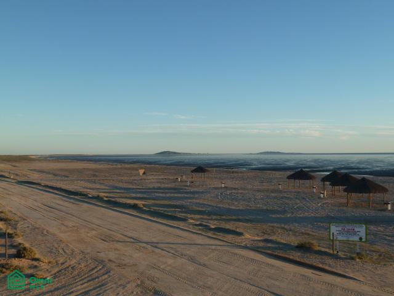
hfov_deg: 50.1
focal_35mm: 37
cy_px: 148
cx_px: 197
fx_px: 421
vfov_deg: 38.7
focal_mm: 6.1
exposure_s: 1/320
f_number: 4
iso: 80
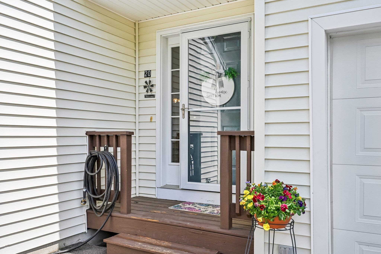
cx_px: 190
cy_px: 127
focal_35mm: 30
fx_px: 317
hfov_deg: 61.9
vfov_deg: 43.6
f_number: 8
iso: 400
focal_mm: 30
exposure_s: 1/640
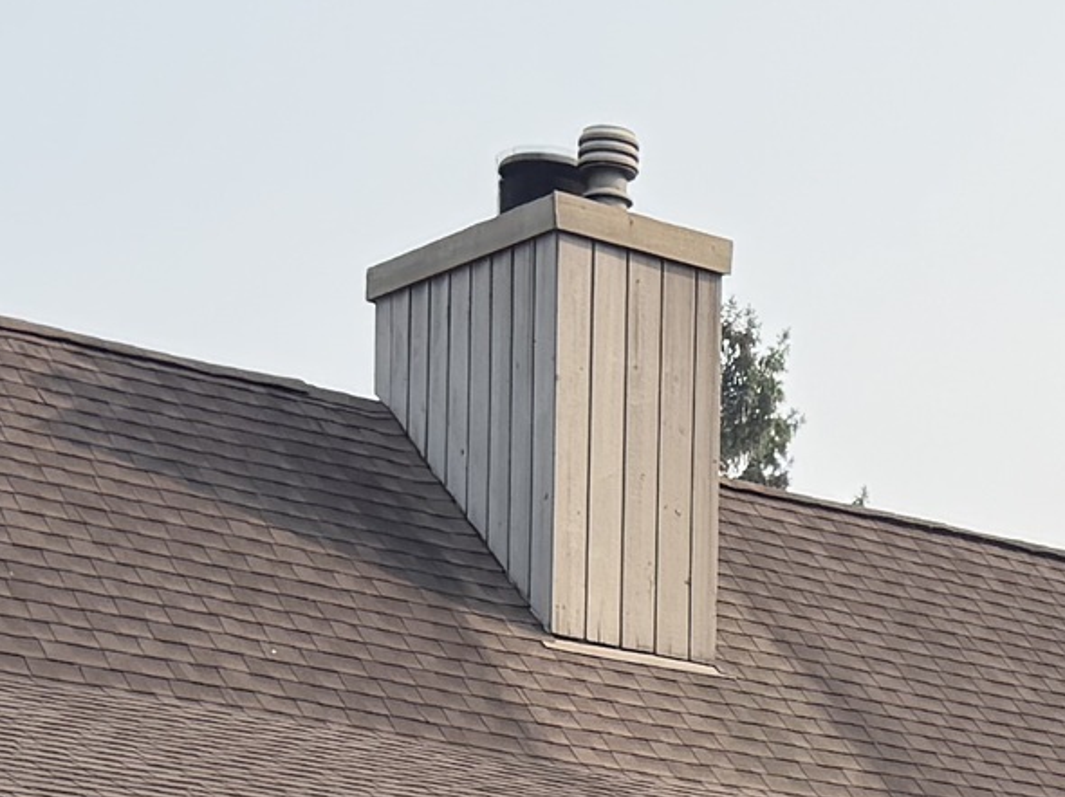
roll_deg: -1.0
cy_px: 1217
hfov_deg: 15.3
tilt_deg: +3.0
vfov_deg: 11.3
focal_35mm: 125
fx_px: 3844
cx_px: 1199
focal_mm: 6.76
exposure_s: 1/3021
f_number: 1.78
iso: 100
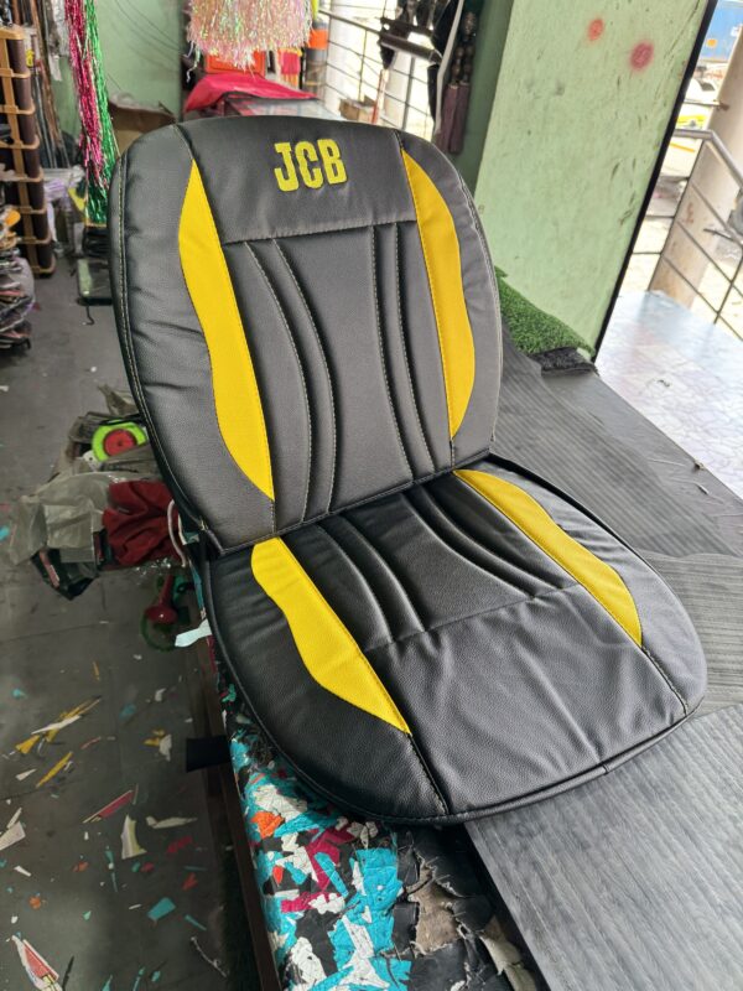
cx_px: 372
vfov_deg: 71.6
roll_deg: -8.9
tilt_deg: -36.3
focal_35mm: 24
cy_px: 496
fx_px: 687
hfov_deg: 56.8
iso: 100
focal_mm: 6.76
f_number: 1.78
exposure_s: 1/100
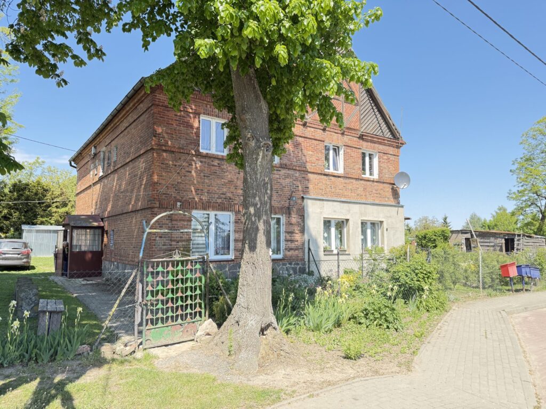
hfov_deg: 71.6
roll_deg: -0.8
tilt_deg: +6.4
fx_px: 379
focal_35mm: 24
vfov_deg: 56.8
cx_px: 273
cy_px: 204
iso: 100
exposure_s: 1/765
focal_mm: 6.76
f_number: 1.78
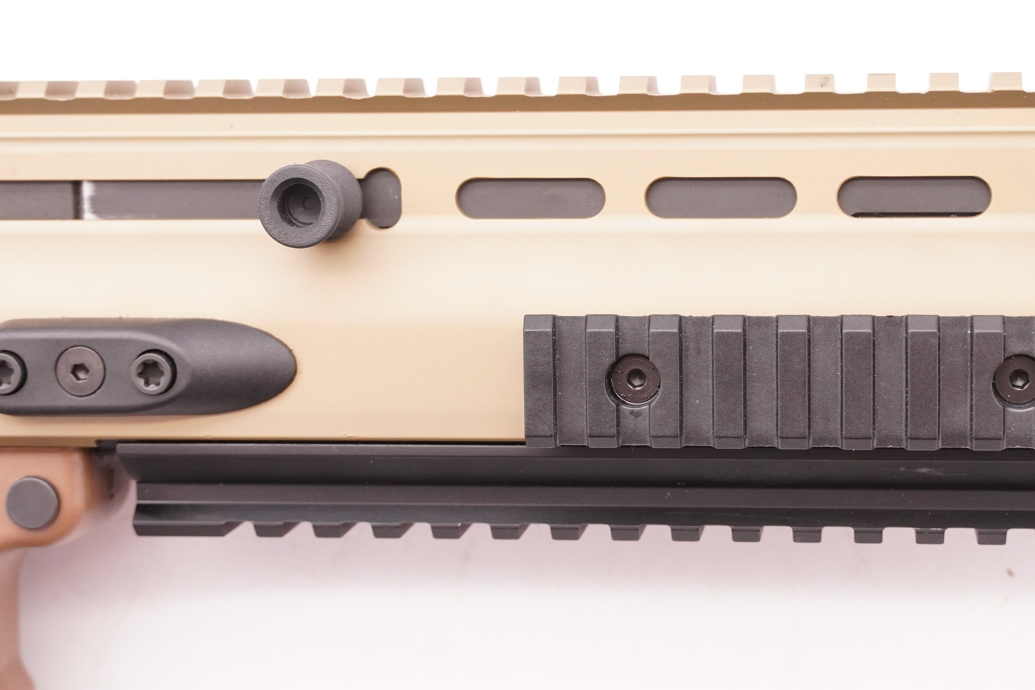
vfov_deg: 16.3
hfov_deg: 24.1
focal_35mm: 84
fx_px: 2415
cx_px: 630
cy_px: 324
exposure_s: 1/125
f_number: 5.6
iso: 1000
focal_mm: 36
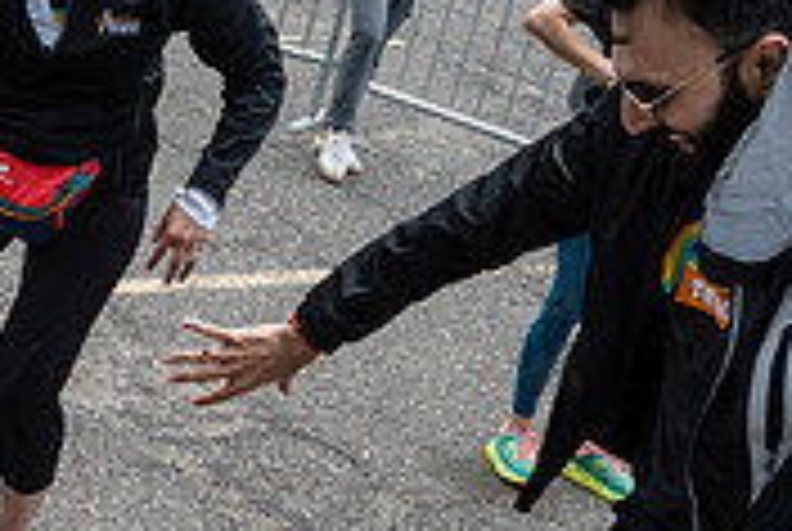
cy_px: 533
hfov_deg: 24.3
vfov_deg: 17.0
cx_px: -27
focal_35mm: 79
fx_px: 1741
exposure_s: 1/640
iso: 400
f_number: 5.6
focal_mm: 24
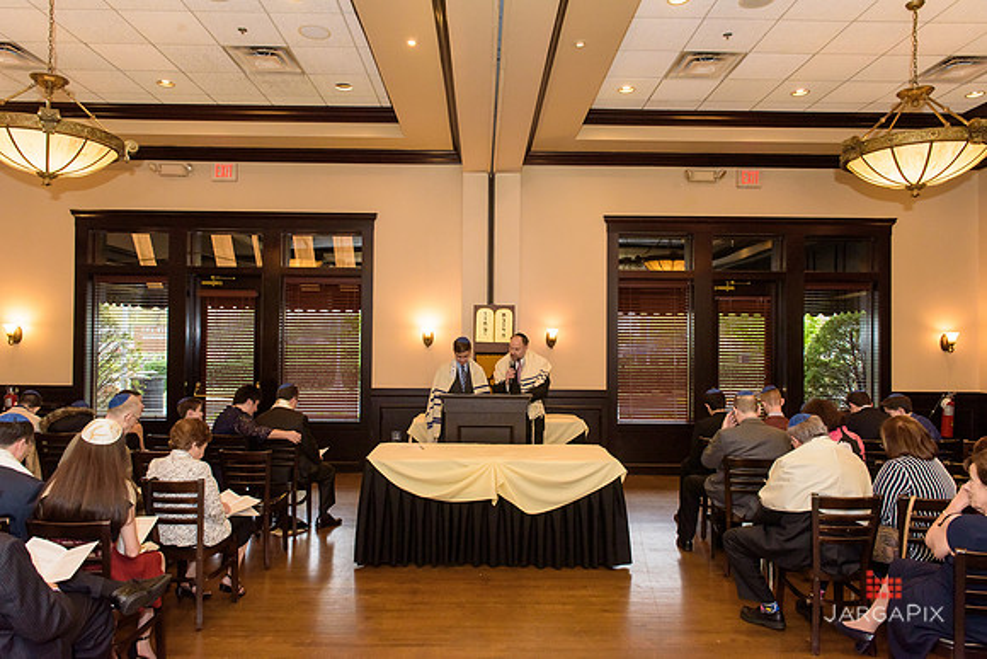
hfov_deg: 73.7
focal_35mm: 24
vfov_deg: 53.2
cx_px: 494
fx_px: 658
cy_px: 330
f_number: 5
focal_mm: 24
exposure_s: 1/125
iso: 1000
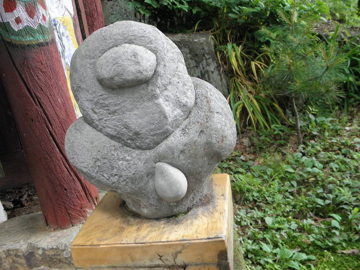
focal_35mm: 36
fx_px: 374
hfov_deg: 51.4
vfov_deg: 39.7
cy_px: 135
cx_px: 180
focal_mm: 6.4
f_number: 3.7
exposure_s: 1/40
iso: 160
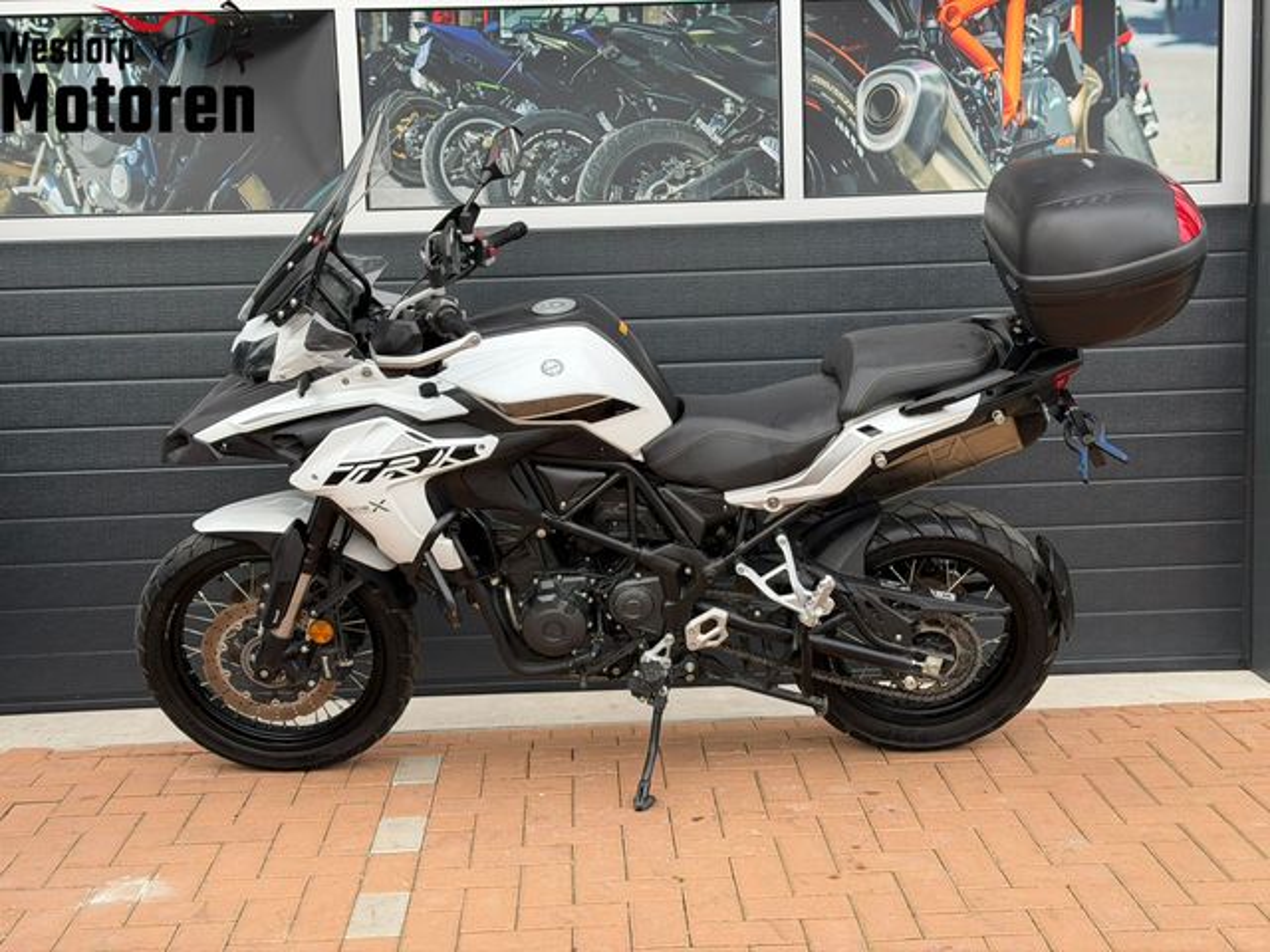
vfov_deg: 30.3
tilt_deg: -7.1
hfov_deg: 39.7
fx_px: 1761
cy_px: 476
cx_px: 635
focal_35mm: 48
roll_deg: +1.6
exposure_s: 1/444
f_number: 1.78
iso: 64
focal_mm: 6.76
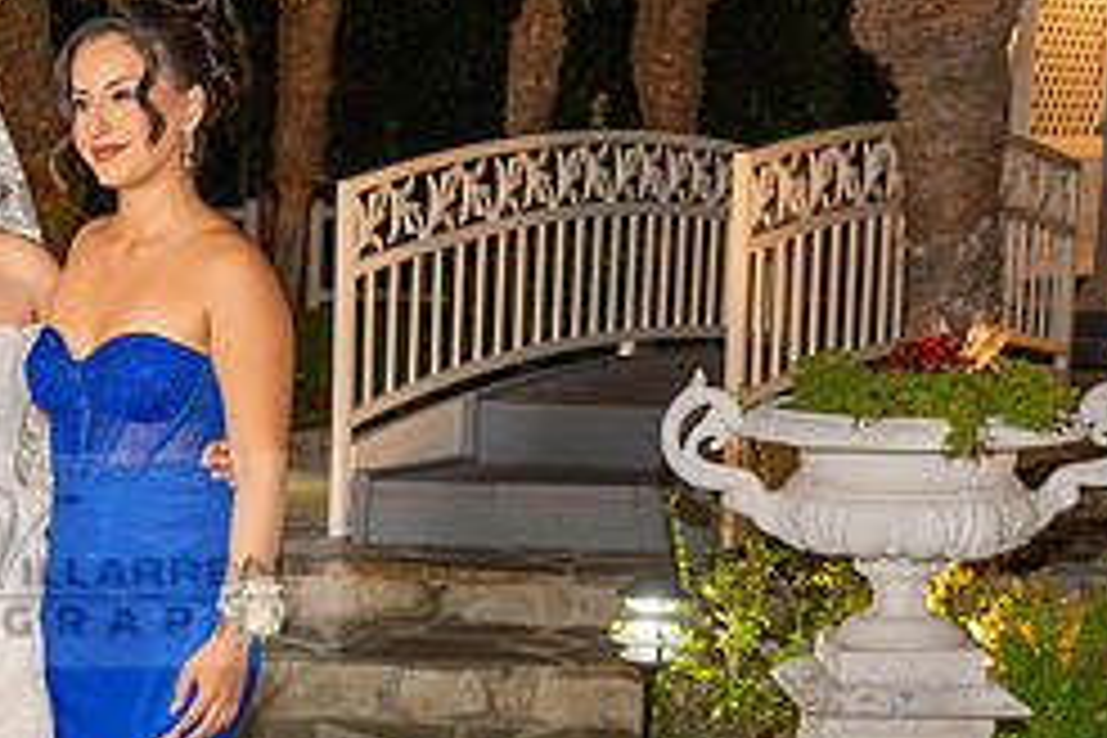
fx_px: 2614
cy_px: 682
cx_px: -229
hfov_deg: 22.1
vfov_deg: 15.9
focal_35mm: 85
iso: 1250
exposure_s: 1/200
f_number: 4
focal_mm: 31
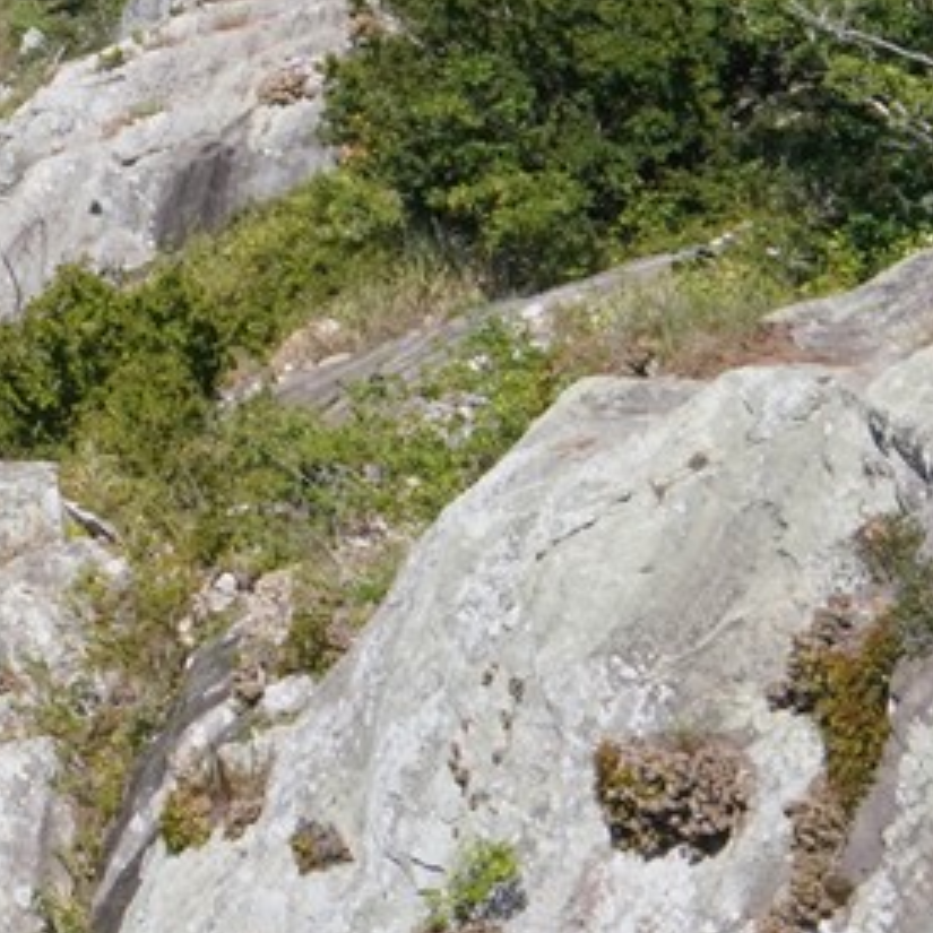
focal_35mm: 216
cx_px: -1642
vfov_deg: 8.0
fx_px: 6587
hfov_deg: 7.4
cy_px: -241
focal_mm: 35
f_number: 22
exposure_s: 1/100
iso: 500
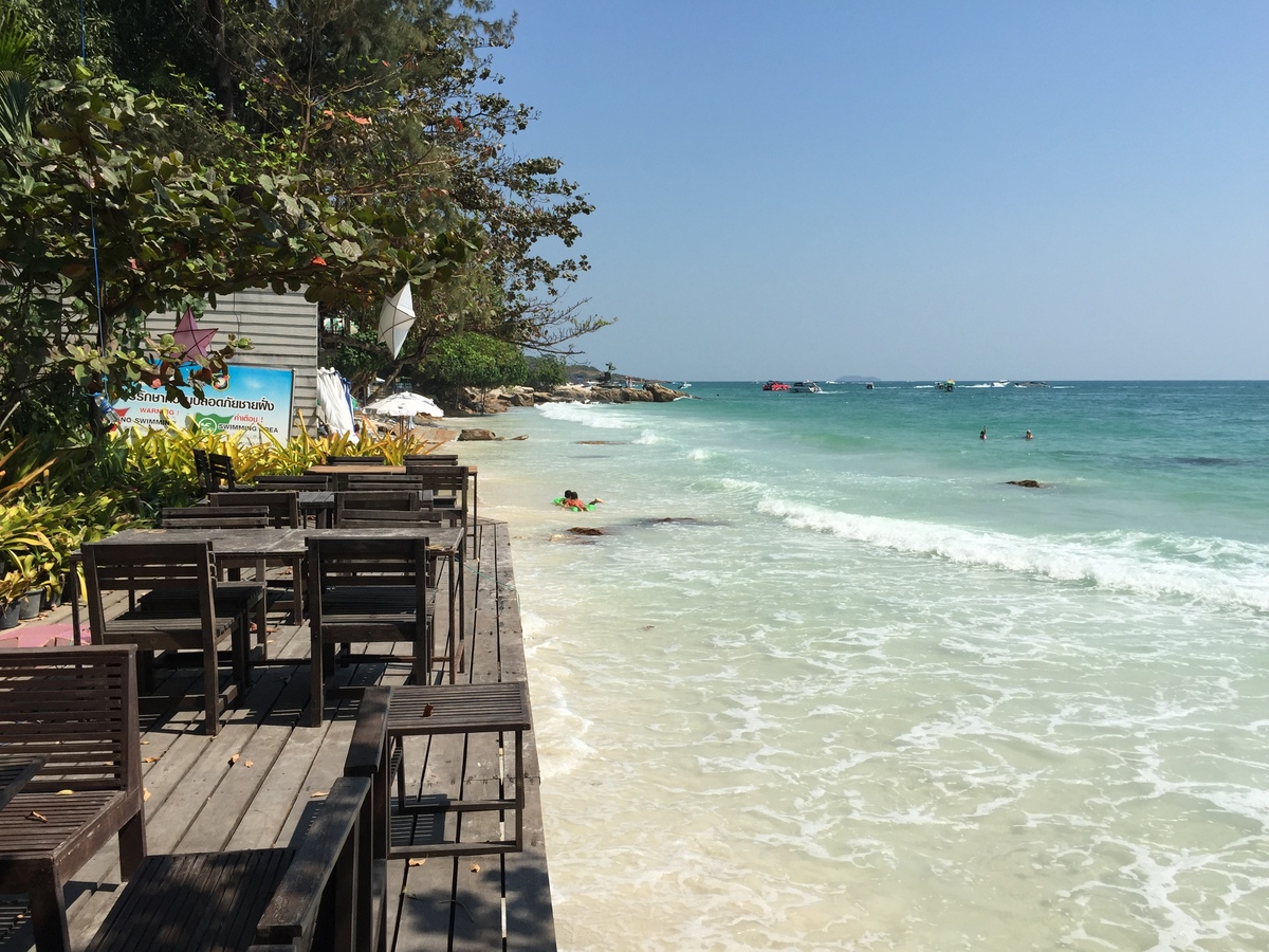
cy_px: 476
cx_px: 634
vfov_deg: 48.2
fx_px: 1063
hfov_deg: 61.7
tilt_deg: -3.7
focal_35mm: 29
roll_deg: -0.7
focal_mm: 4.15
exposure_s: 1/3300
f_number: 2.2
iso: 32
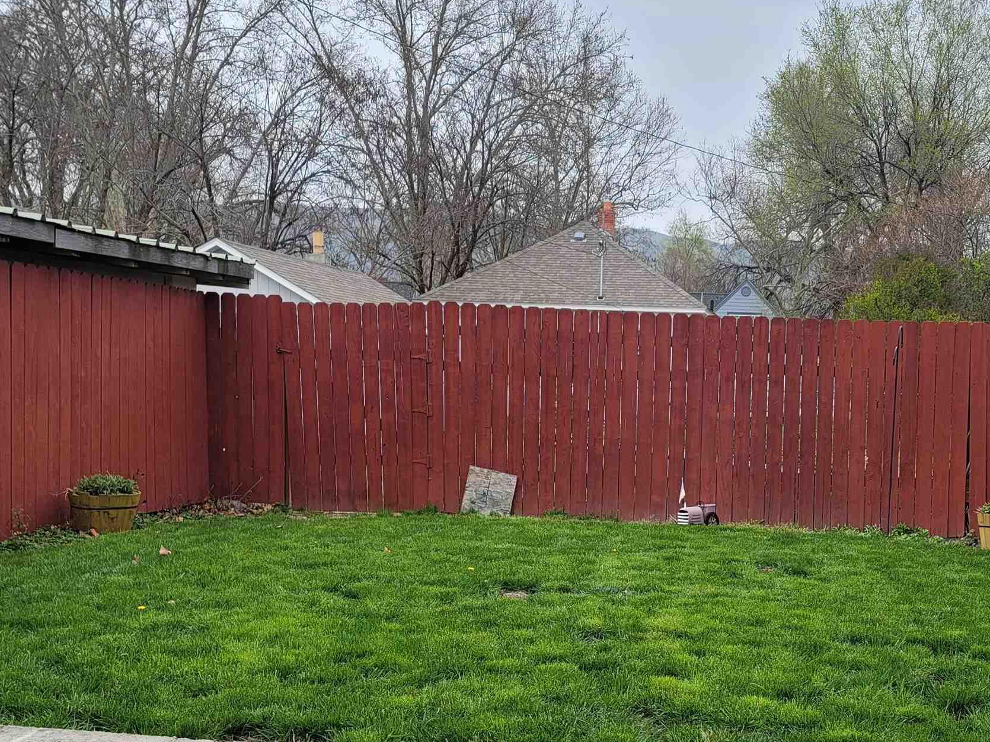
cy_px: 556
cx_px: 650
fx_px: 1315
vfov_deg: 31.0
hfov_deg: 40.8
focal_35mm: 46
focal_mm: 7
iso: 20
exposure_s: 1/456
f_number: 1.8
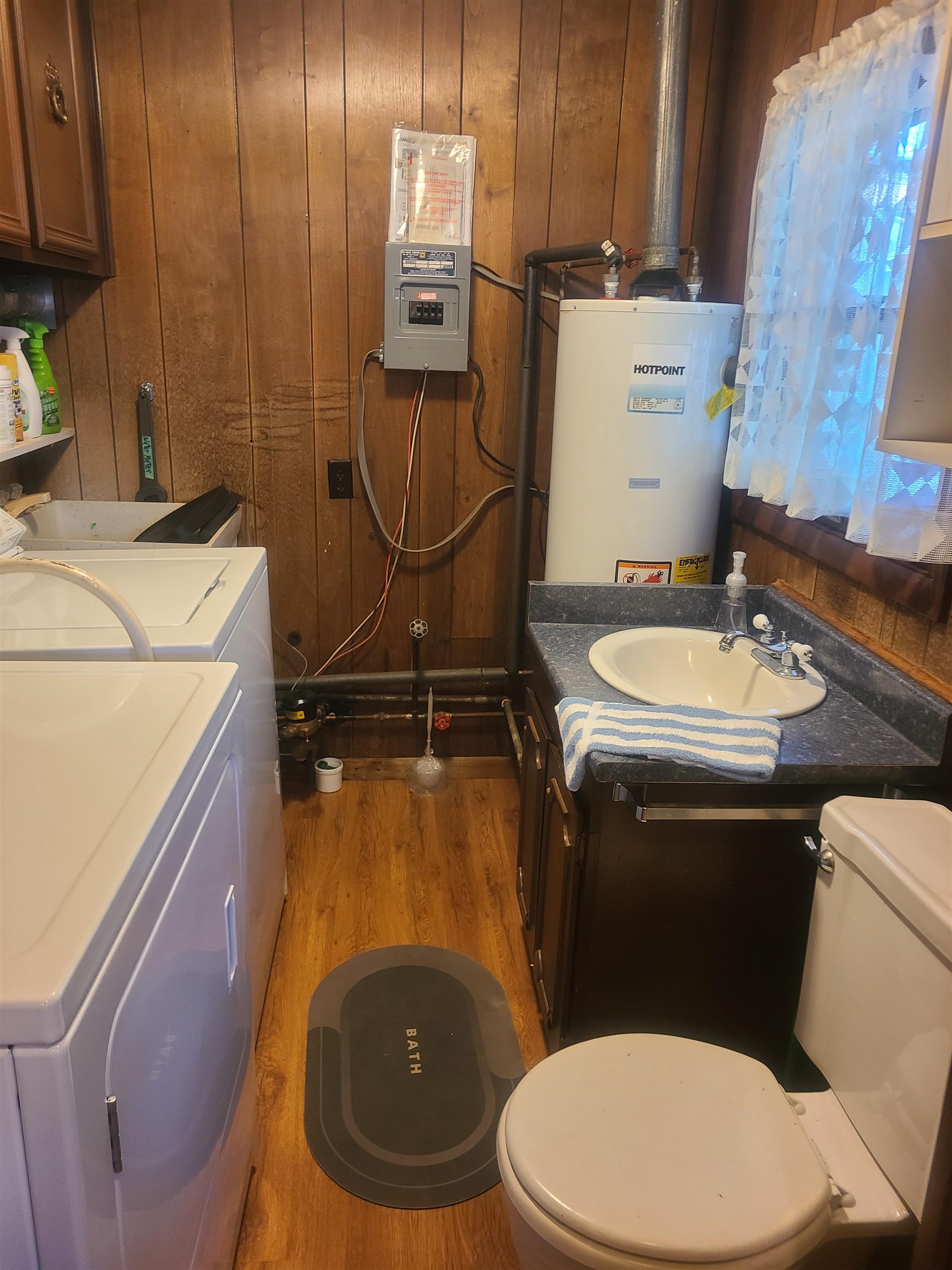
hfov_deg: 53.1
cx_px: 476
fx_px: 953
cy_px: 635
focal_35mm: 26
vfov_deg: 67.3
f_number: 1.8
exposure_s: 1/40
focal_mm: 5.4
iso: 250
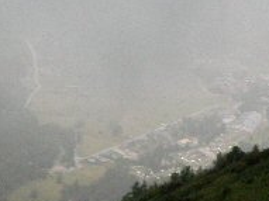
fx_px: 769
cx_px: 248
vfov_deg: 14.6
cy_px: -18
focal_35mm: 99
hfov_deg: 19.4
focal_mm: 5
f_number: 3.5
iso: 250
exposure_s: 1/30
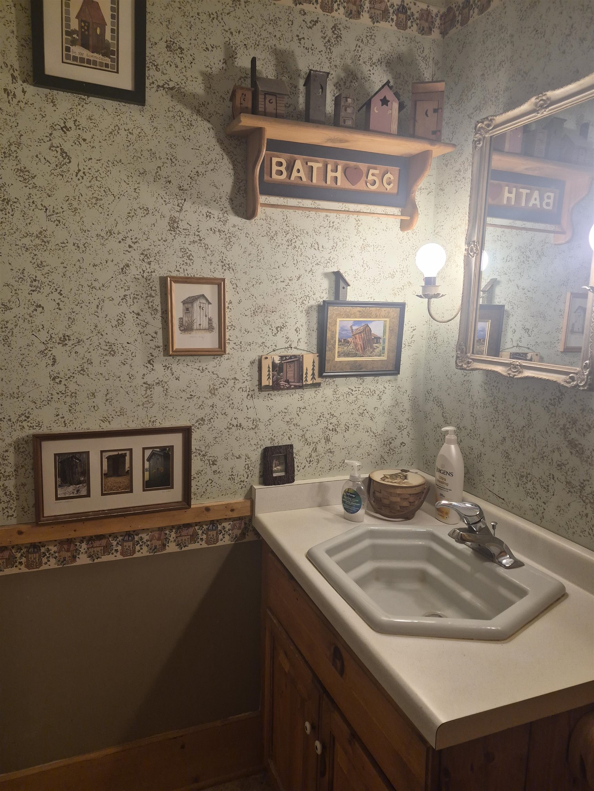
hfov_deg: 58.9
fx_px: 526
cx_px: 297
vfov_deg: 73.9
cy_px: 396
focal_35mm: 23
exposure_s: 1/120
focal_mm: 5.4
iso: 160
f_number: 1.8
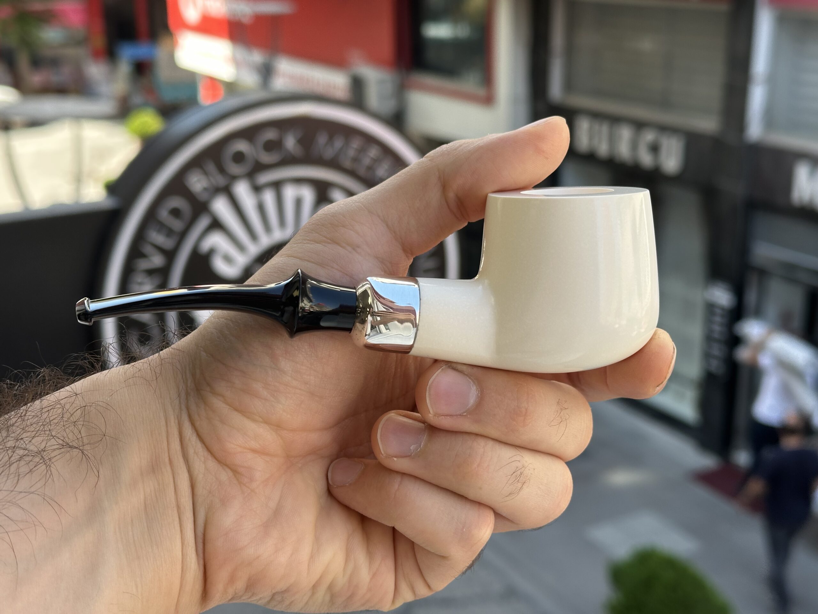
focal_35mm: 48
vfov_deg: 30.3
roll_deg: +0.6
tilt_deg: -17.9
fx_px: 1134
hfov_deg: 39.7
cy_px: 307
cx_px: 409
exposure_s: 1/489
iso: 64
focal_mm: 6.86
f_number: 1.78
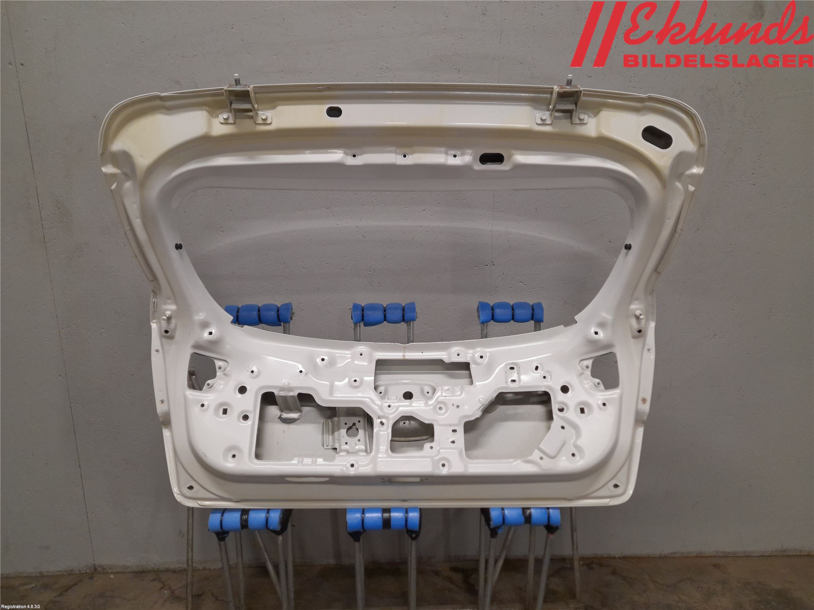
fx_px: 588
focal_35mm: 25
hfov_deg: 69.4
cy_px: 305
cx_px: 407
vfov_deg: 54.9
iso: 80
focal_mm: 4.6
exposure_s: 1/50
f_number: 2
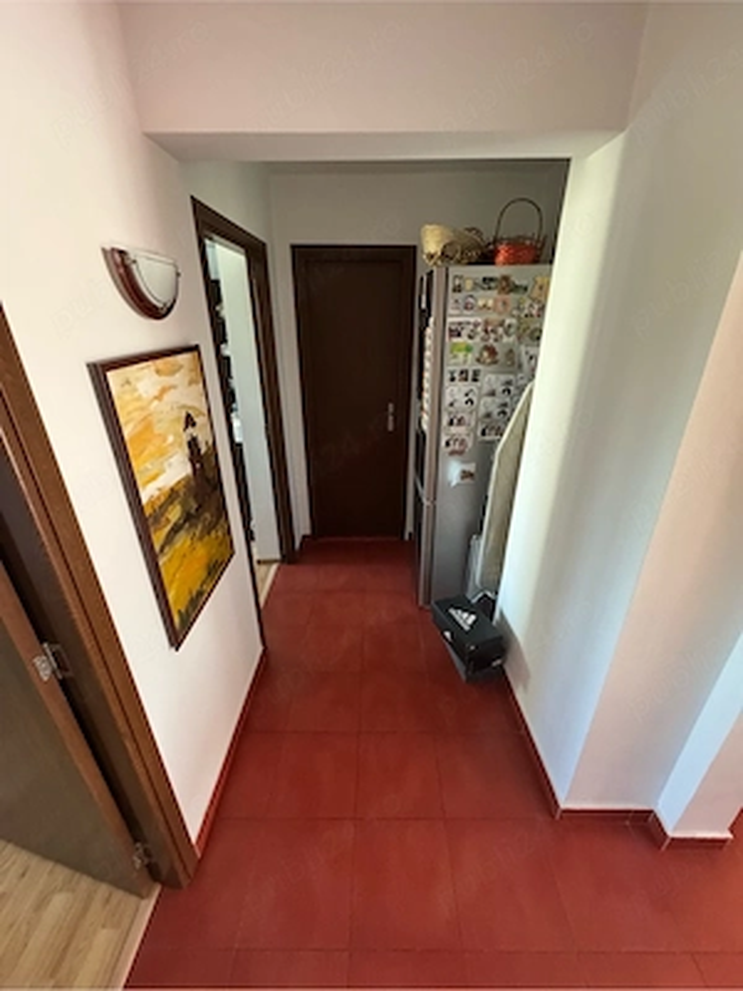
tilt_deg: -25.2
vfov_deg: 102.1
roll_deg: +0.6
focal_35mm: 14
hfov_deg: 85.7
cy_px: 496
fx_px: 401
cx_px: 372
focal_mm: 2.22
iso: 1000
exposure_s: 1/60
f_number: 2.2
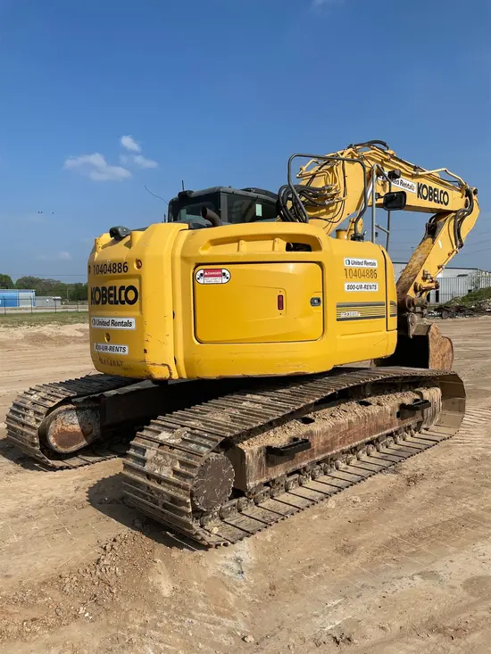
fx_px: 492
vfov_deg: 67.3
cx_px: 246
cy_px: 327
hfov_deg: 53.1
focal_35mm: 26
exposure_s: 1/7299
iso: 50
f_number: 1.6
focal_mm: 4.2
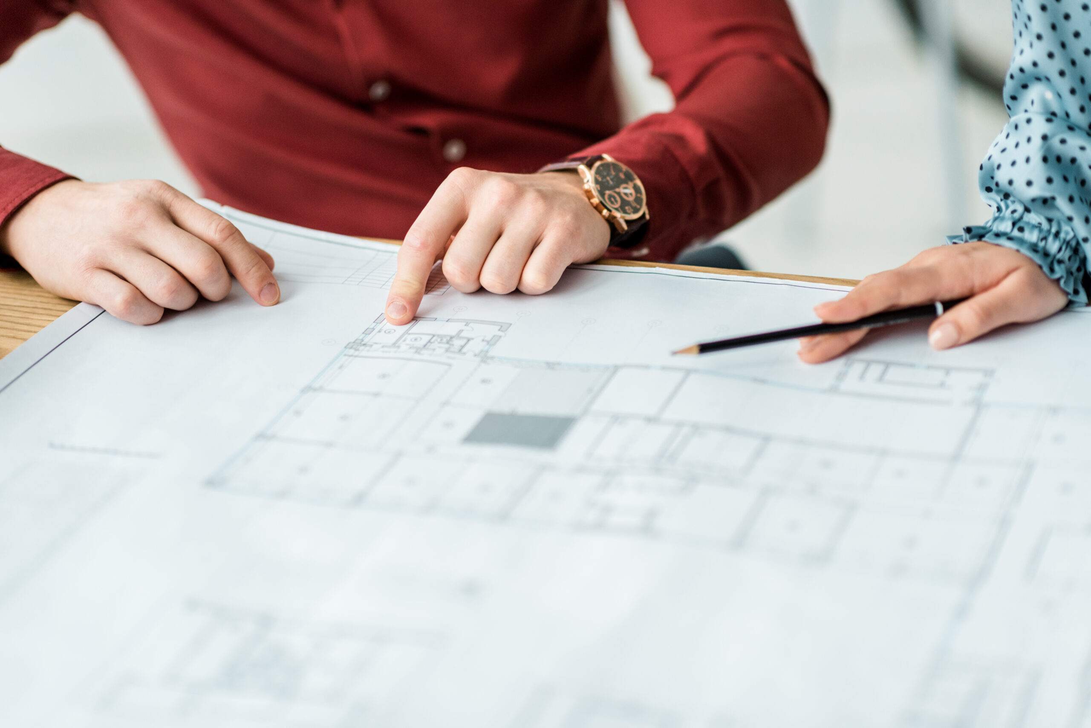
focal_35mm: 85
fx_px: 2577
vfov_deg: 16.1
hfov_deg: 23.9
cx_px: 546
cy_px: 364
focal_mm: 85
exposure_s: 1/160
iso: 640
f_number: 2
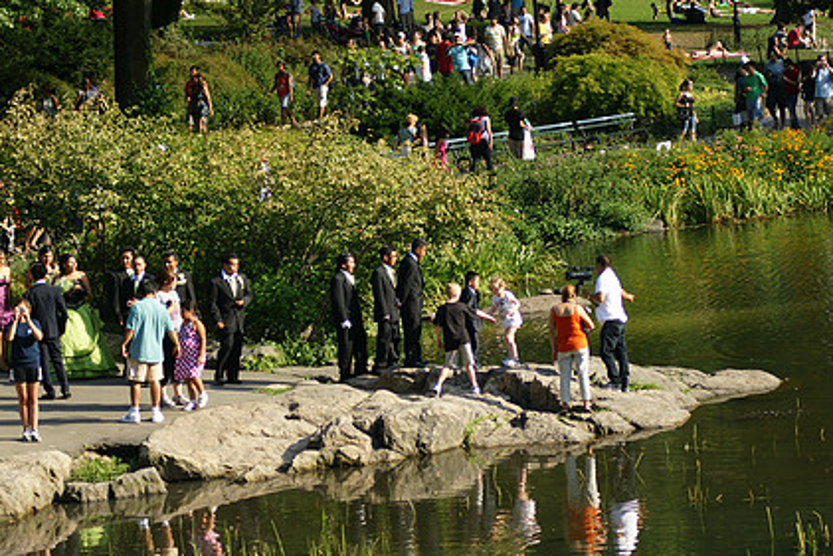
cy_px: 274
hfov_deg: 11.1
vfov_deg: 7.4
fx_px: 4305
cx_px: 447
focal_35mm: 186
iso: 200
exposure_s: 1/640
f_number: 4
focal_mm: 90
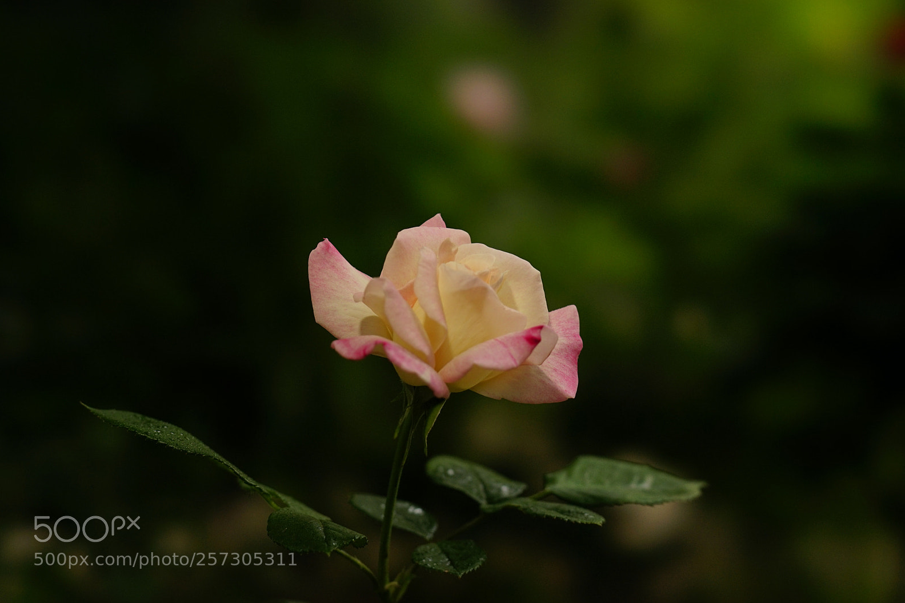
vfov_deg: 13.6
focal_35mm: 101
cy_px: 300
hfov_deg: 20.2
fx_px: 2539
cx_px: 455
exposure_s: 1/100
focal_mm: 100
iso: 250
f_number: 5.6
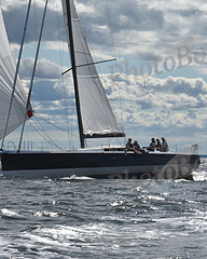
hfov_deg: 7.9
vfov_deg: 9.8
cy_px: 18
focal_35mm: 195
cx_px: 52
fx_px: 1493
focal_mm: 86
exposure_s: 1/640
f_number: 16
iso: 250
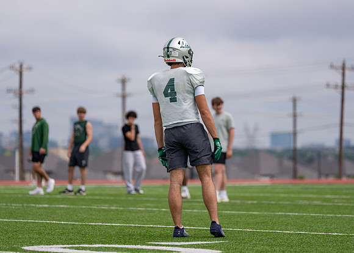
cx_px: 177
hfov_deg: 11.4
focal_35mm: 177
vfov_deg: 8.1
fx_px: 1778
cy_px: 126
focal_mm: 162
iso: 125
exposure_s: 1/4000
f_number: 2.8
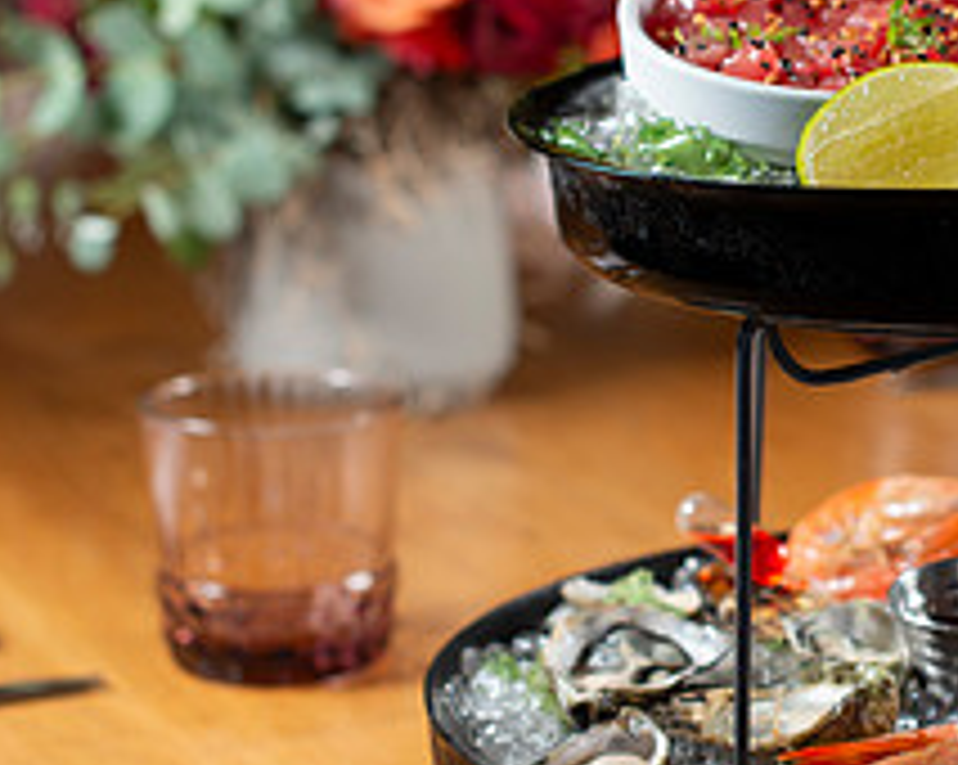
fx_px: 3626
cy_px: 376
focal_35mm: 128
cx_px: 828
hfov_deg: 14.9
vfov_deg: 12.0
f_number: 3.2
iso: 200
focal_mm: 50
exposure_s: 1/200
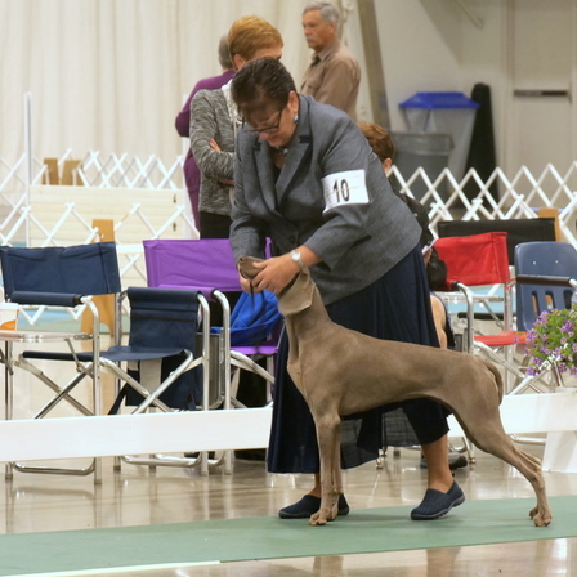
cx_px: 353
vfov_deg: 7.4
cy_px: 288
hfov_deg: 7.4
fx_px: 4469
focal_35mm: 237
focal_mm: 100
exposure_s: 1/30
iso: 800
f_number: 4.5
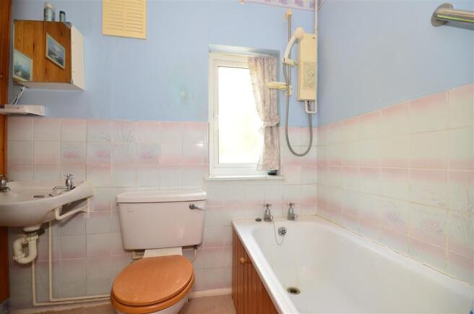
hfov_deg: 100.5
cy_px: 157
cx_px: 237
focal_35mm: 15
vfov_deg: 77.0
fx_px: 197
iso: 200
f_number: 9
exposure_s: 1/10
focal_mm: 10
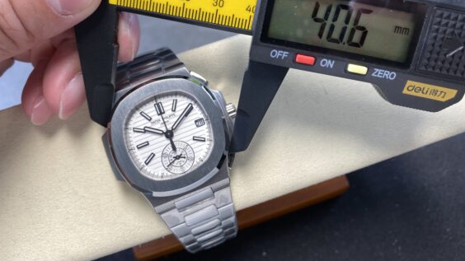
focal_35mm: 29
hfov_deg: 66.1
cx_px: 228
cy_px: 109
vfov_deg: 40.0
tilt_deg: -62.2
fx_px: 358
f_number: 1.8
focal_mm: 4.25
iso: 50
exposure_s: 1/122
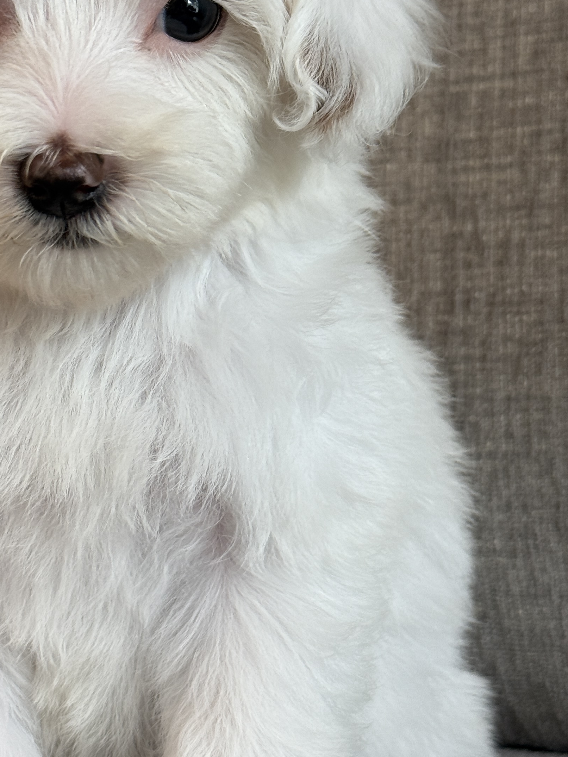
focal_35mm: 90
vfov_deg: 21.8
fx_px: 1969
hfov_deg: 16.3
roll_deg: -1.1
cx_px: 96
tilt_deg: -3.3
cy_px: 340
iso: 64
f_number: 1.78
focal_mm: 6.76
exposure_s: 1/60
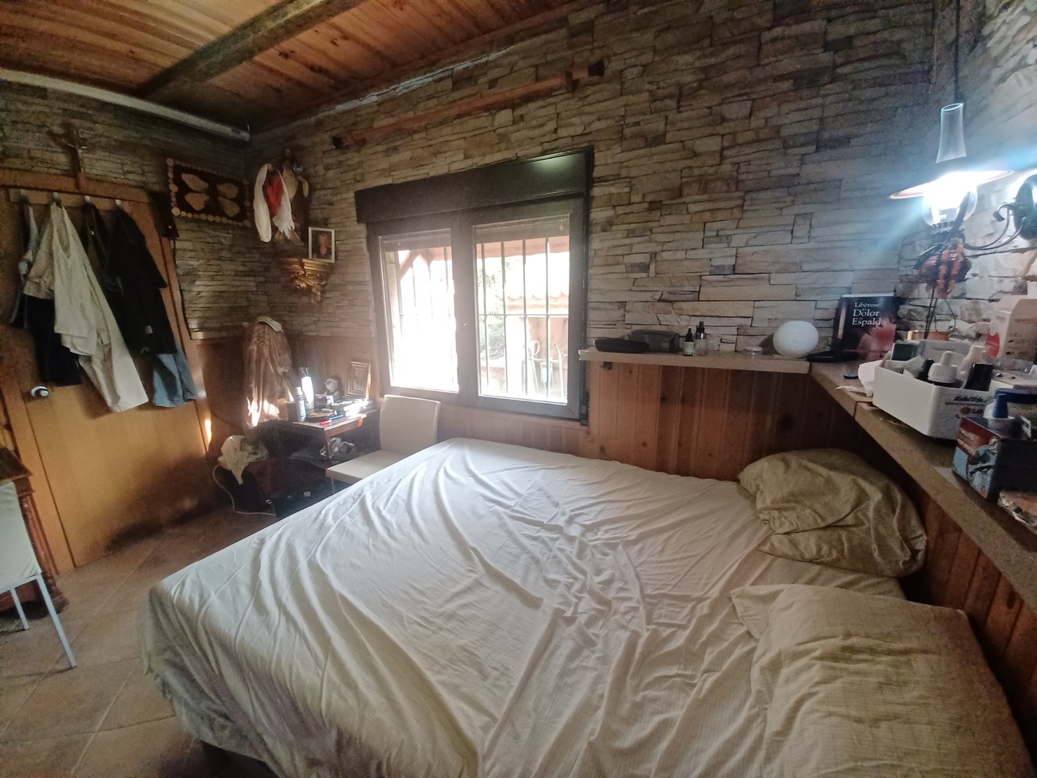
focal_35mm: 13
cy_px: 389
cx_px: 518
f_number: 2.2
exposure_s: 1/30
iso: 200
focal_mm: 1.42
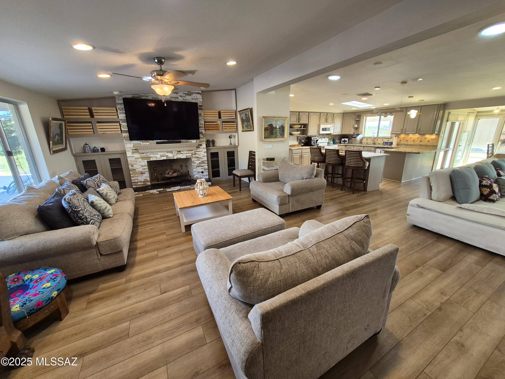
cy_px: 190
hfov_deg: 106.2
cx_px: 252
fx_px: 190
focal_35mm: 13
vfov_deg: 89.9
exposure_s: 1/60
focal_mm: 1.74
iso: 100
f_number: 2.2
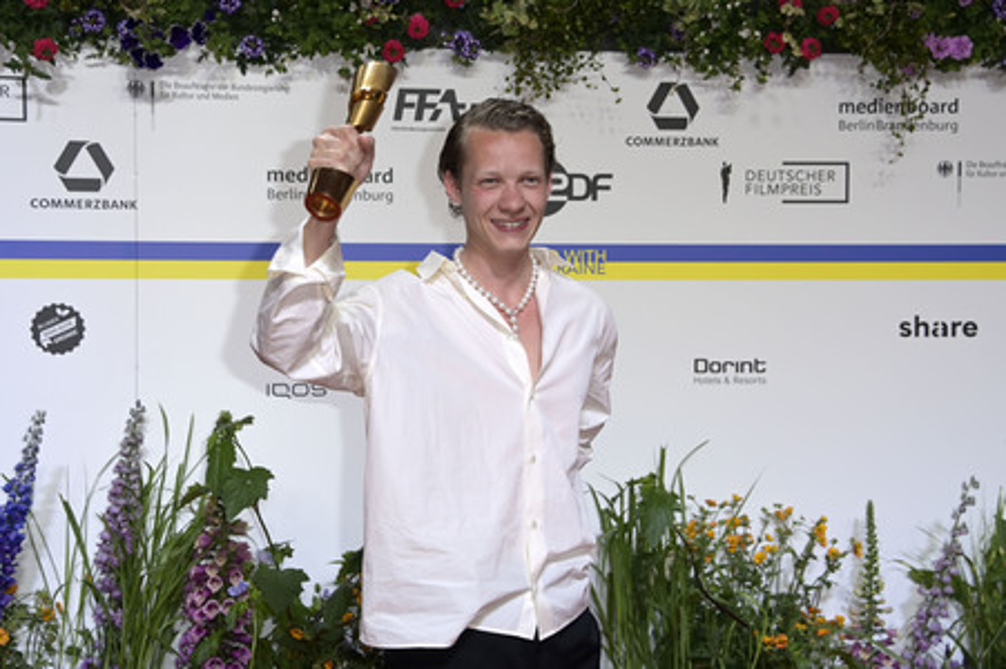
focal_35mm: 62
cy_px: 334
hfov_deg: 32.4
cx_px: 503
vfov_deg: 21.9
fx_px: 1731
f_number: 5.6
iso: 800
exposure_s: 1/250
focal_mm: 62
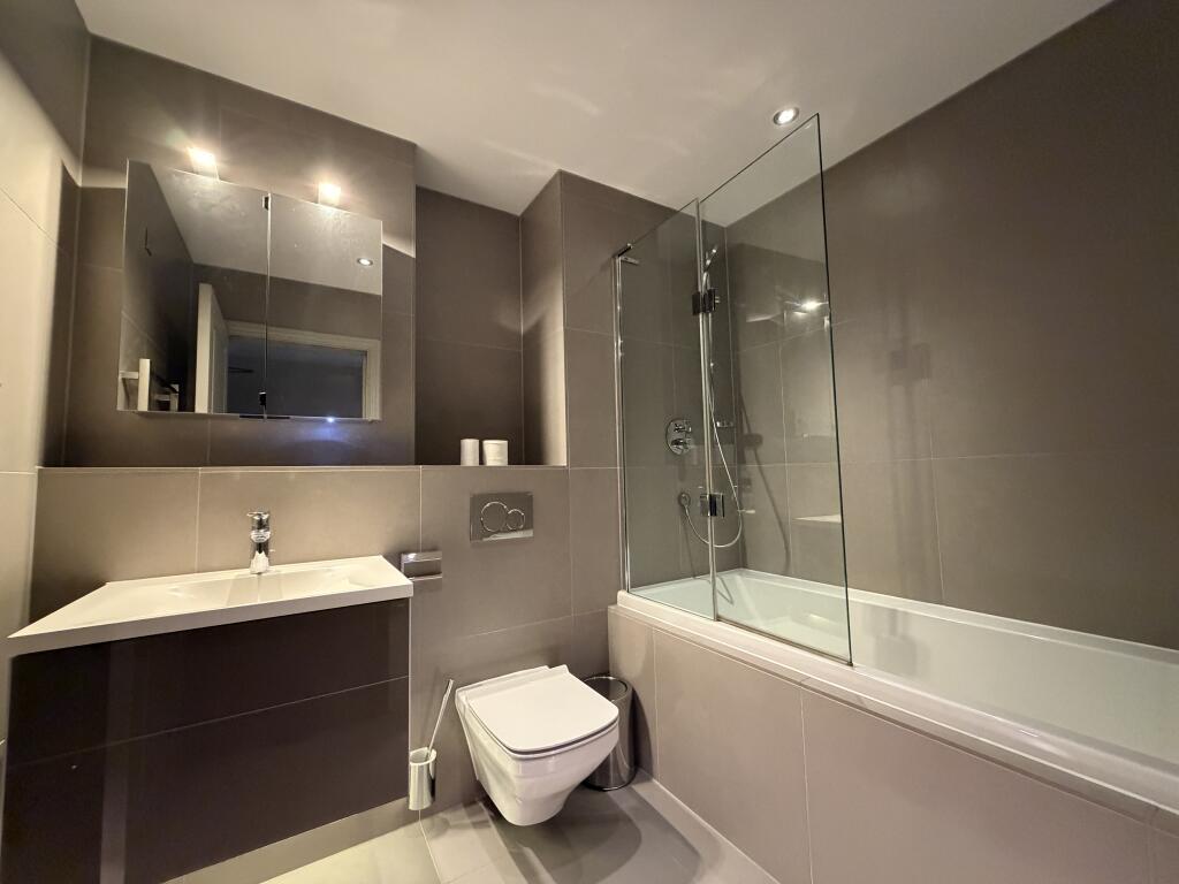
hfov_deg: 102.1
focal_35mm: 14
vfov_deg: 85.7
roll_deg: +1.1
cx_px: 590
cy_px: 442
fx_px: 477
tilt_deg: +4.6
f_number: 2.2
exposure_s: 1/50
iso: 800
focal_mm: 2.22
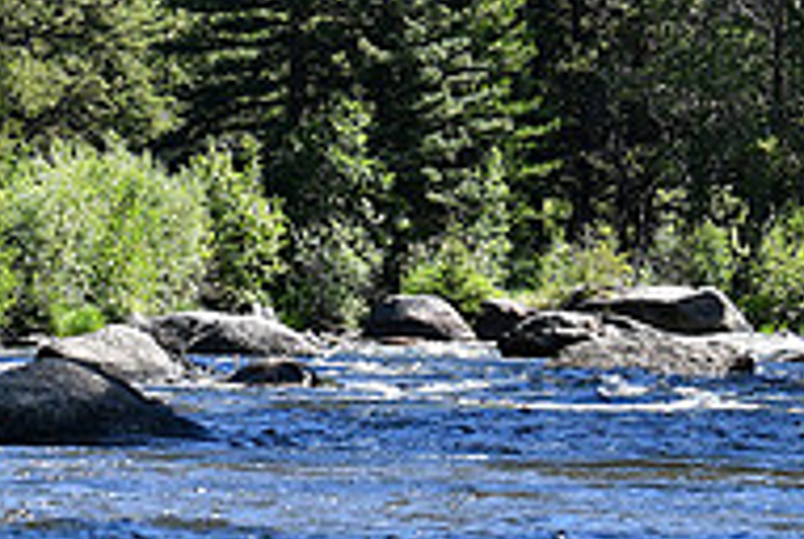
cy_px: -19
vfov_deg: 2.9
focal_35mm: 476
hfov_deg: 4.3
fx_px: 10647
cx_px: 21
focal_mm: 105
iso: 200
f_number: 7.1
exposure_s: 1/250
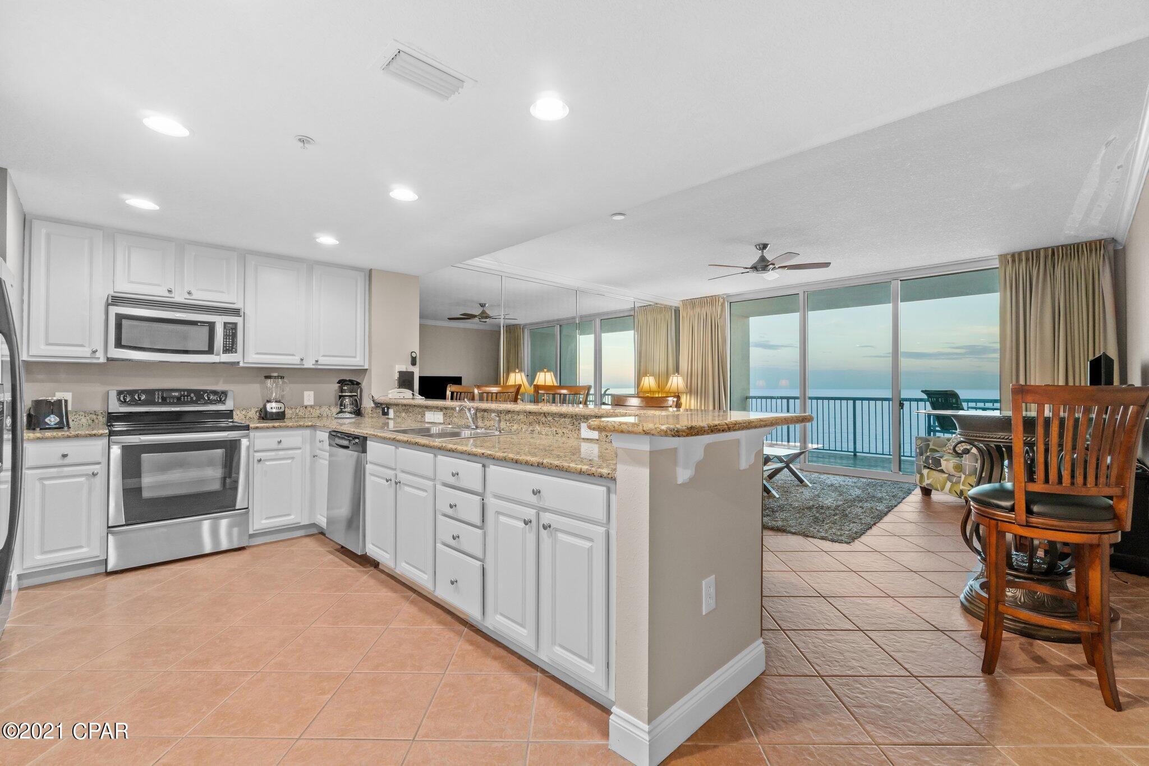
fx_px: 479
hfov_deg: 100.4
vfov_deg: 77.3
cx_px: 574
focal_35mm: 15
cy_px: 383
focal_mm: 10
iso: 800
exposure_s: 1/3
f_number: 8
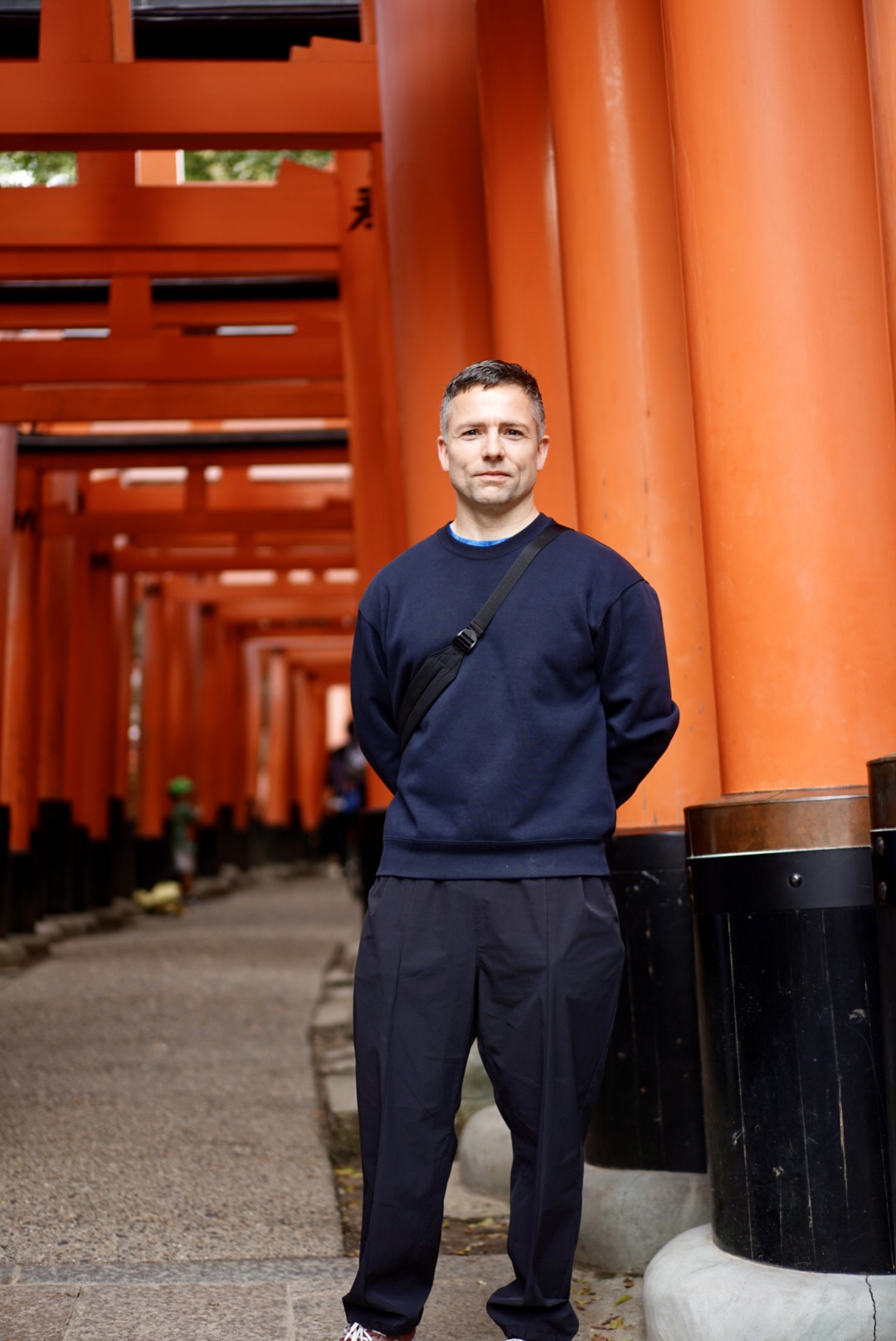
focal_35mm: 55
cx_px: 448
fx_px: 2050
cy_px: 670
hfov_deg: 24.7
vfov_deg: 36.2
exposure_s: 1/160
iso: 50
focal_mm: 55
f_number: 2
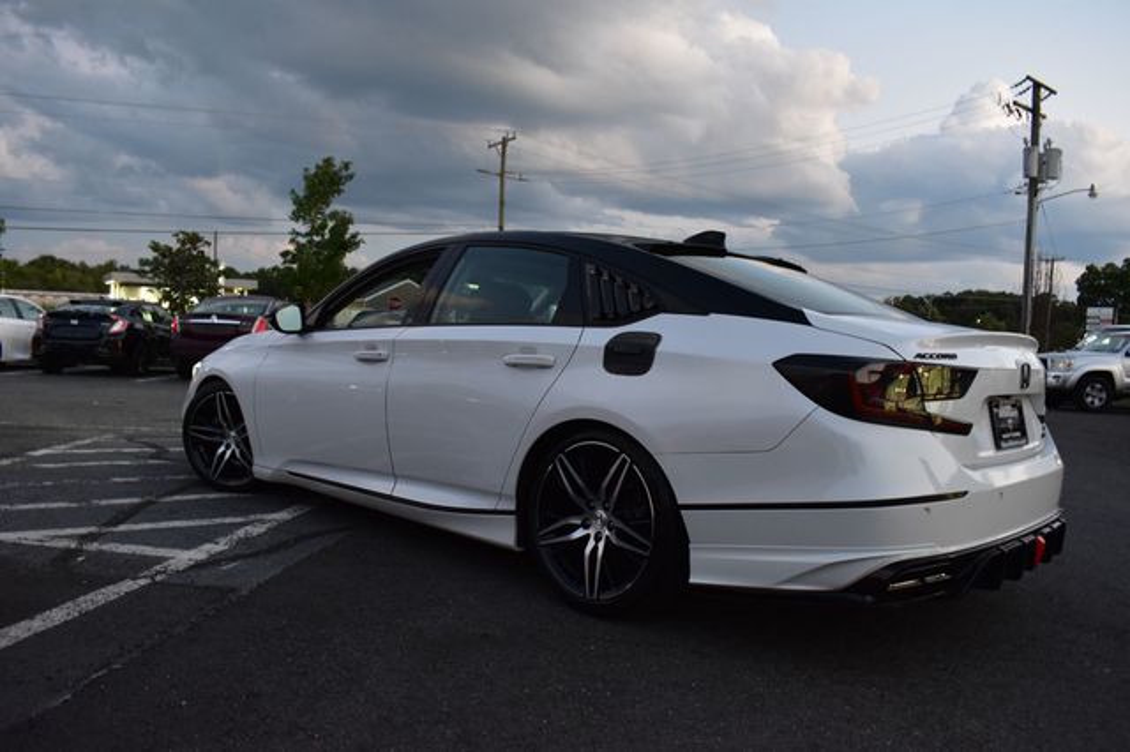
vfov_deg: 47.9
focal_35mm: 27
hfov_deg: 67.4
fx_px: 847
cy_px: 376
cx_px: 565
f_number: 6.3
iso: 1100
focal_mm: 18
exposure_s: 1/15
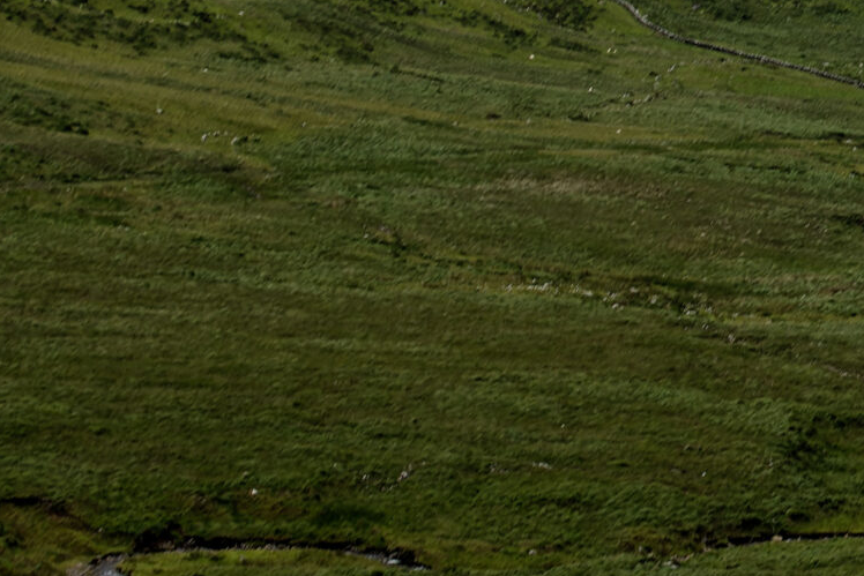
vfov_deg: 7.5
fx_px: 4314
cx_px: 1346
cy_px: -274
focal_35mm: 180
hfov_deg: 11.0
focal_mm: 35
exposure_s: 1/500
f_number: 8
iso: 200
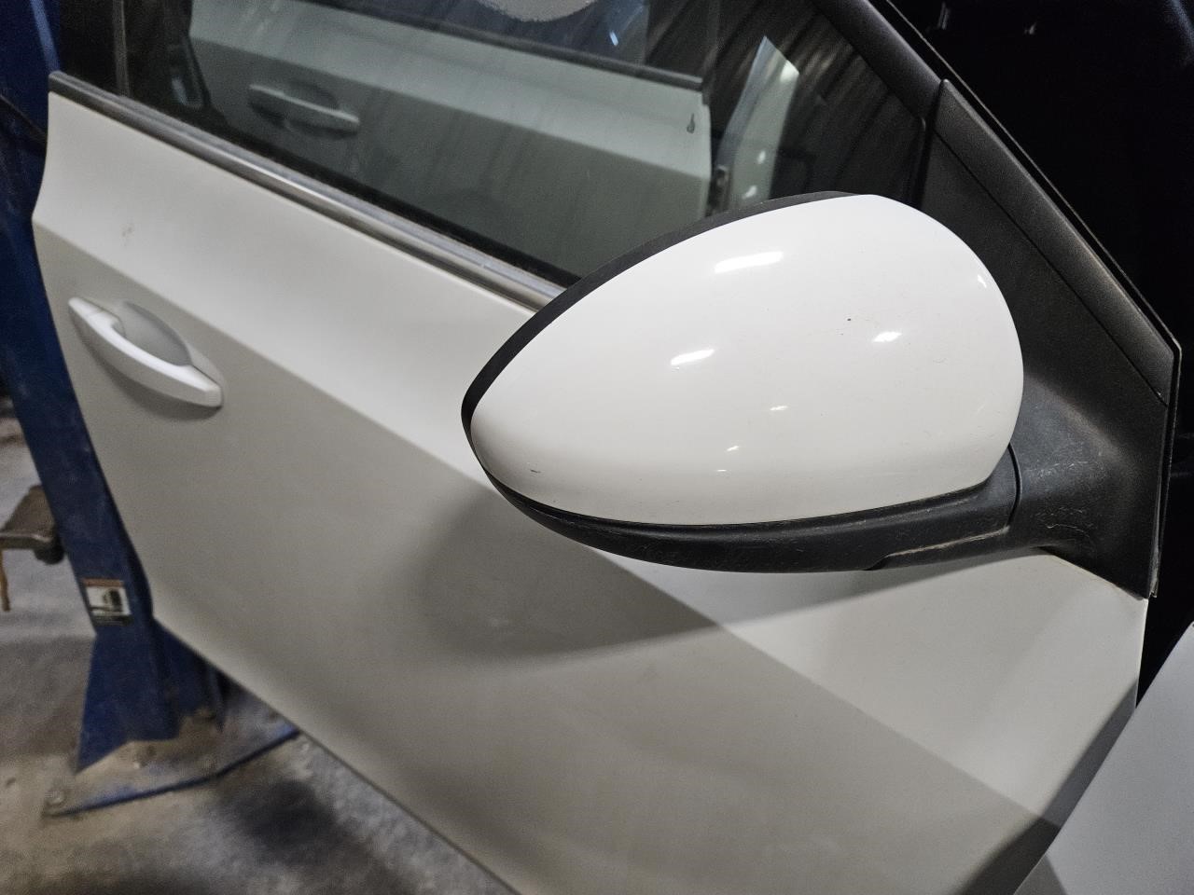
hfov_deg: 73.9
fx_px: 793
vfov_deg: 58.9
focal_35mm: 23
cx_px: 597
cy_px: 448
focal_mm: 5.4
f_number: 1.8
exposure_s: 1/120
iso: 640
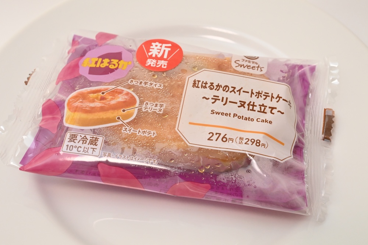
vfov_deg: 22.6
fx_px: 613
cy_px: 122
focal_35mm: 60
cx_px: 184
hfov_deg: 33.4
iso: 6400
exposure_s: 1/160
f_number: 13
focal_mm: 60
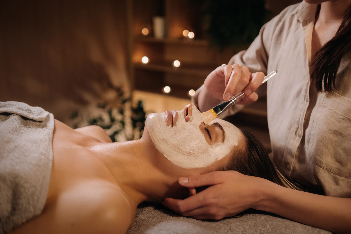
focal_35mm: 35
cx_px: 176
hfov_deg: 54.4
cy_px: 117
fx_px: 341
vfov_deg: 37.8
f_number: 1.8
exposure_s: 1/200
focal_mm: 23
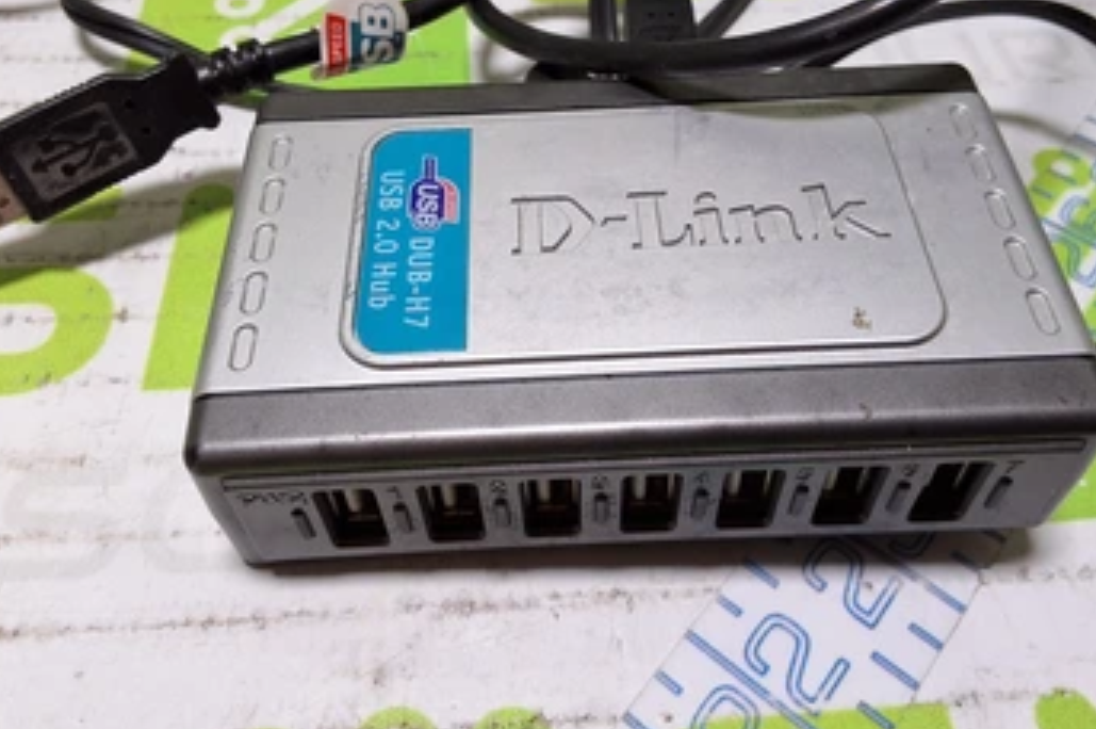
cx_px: 566
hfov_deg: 55.8
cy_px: 262
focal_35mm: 34
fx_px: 1034
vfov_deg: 38.5
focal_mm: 2.91
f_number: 1.9
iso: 64
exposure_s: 1/120
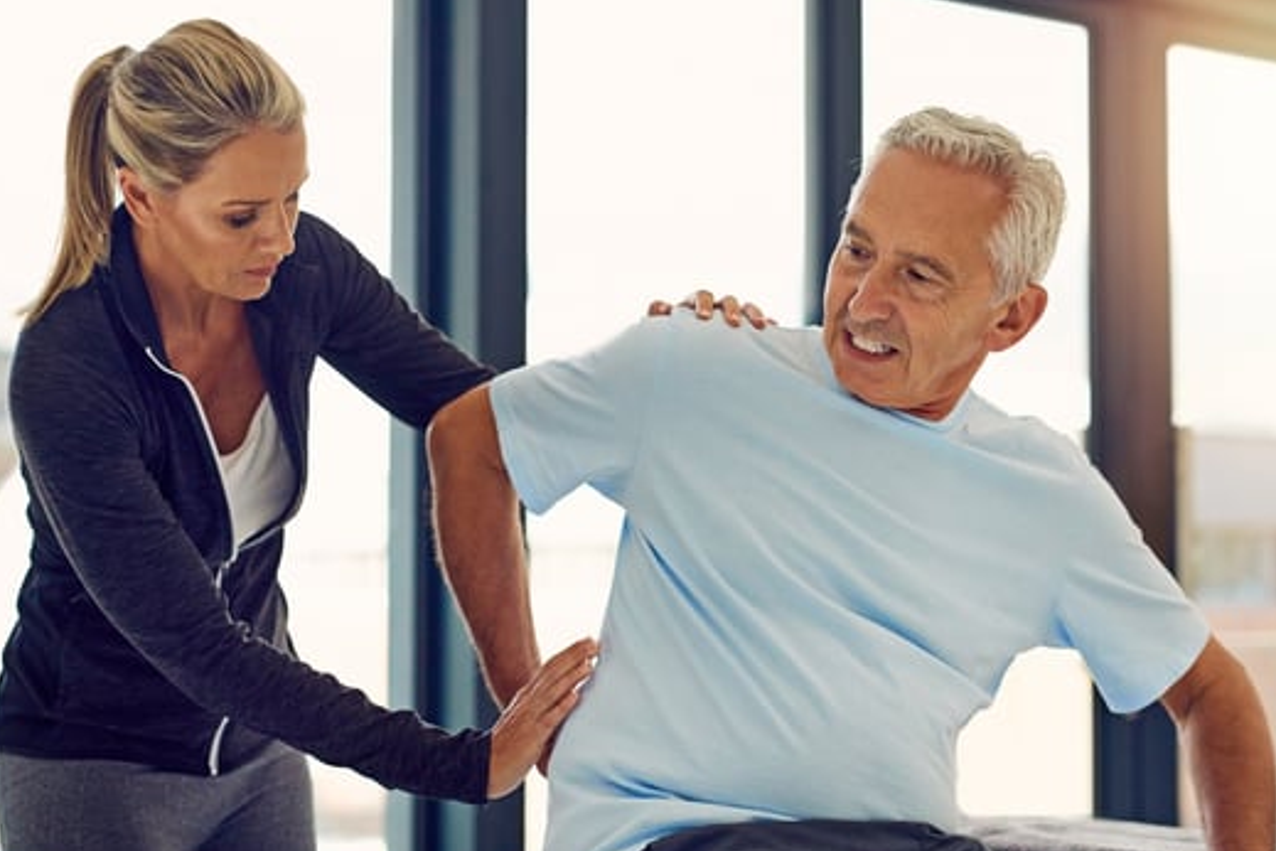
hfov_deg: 27.3
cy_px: 450
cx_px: 615
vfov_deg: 18.4
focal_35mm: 74
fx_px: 2623
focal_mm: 50
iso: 320
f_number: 2
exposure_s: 1/1600
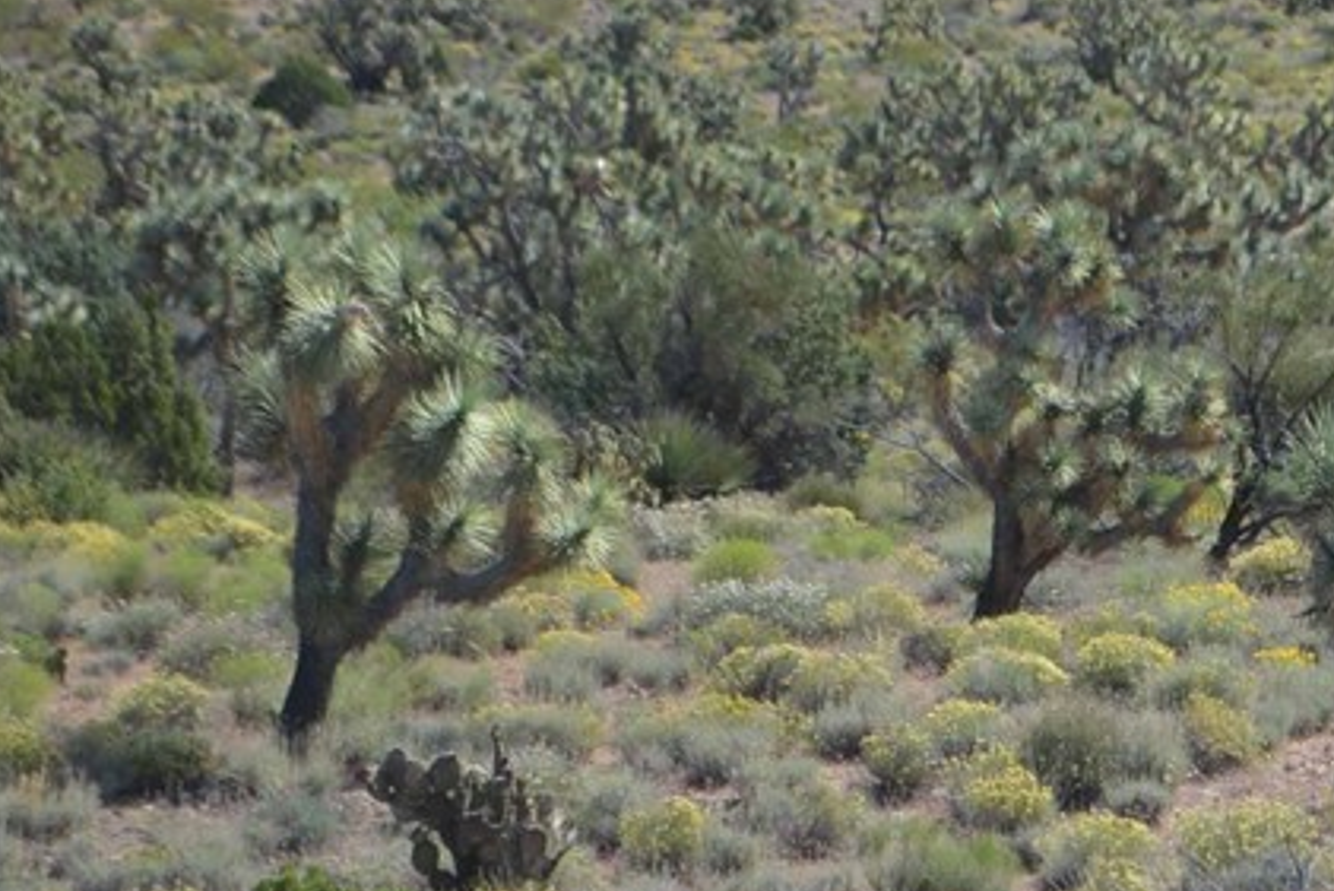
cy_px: 311
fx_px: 7869
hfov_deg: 9.7
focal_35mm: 212
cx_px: 1039
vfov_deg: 6.5
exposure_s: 1/1600
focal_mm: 55
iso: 400
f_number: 5.6
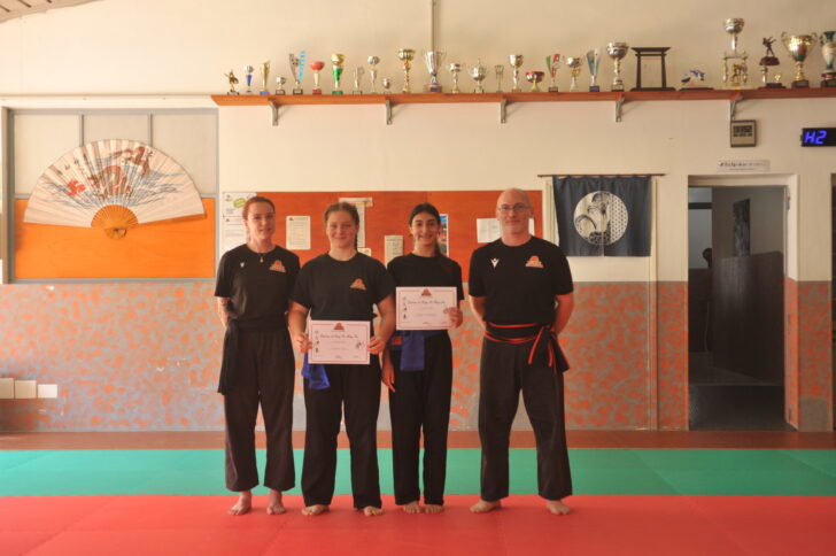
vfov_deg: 23.3
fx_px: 1346
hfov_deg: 34.5
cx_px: 418
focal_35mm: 58
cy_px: 278
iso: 1000
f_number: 4
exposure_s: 1/250
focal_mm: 58
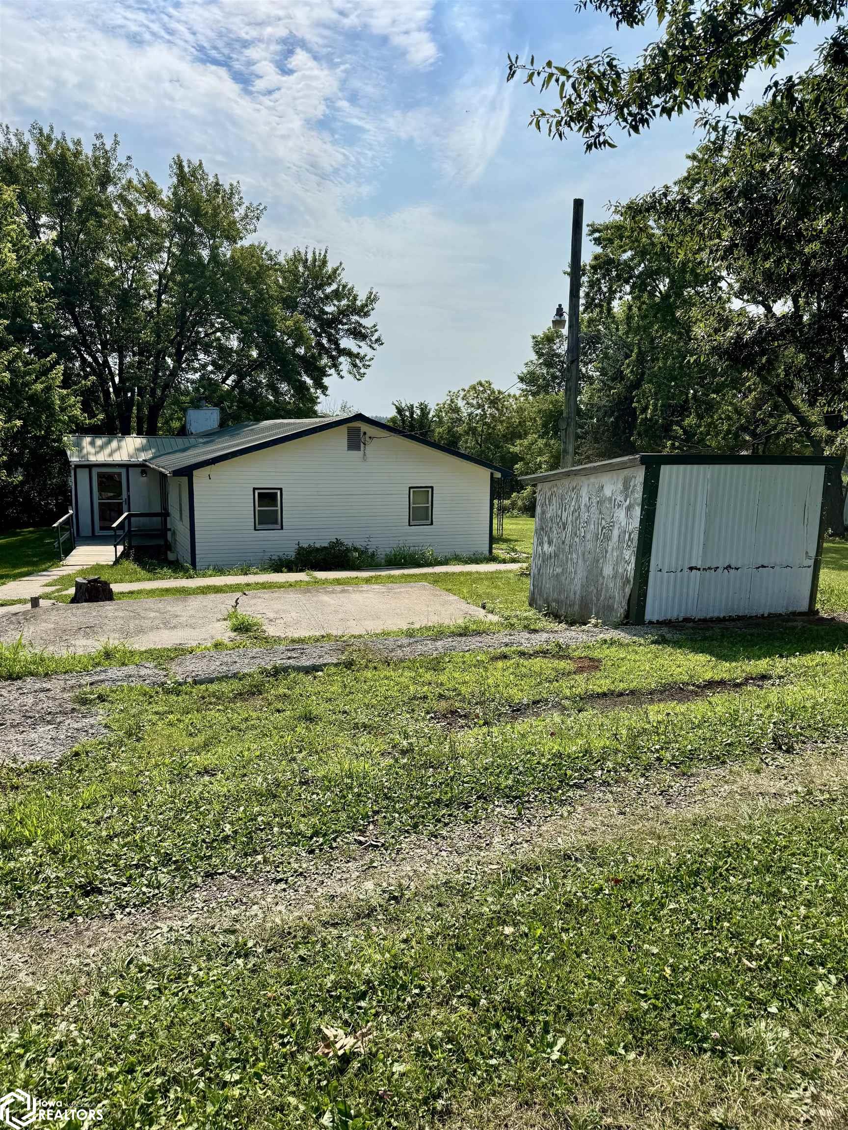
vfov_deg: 71.6
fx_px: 784
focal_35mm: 24
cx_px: 424
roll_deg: -0.7
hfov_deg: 56.8
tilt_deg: -9.2
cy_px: 565
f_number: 1.78
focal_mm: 6.76
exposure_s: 1/6410
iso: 80
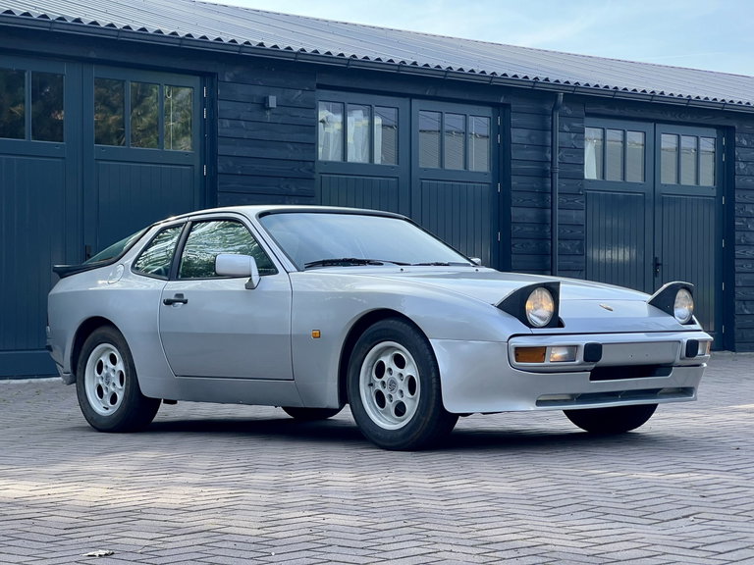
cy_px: 282
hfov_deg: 25.3
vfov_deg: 19.1
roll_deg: +0.9
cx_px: 377
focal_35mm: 77
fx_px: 1677
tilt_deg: +0.6
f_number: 2.8
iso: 32
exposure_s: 1/240
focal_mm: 9
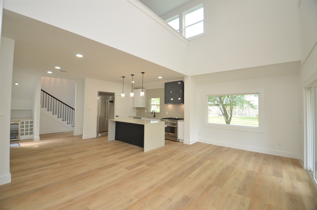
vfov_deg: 77.1
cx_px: 158
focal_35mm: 15
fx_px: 132
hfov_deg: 100.5
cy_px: 105
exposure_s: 1/60
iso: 200
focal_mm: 10
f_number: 4
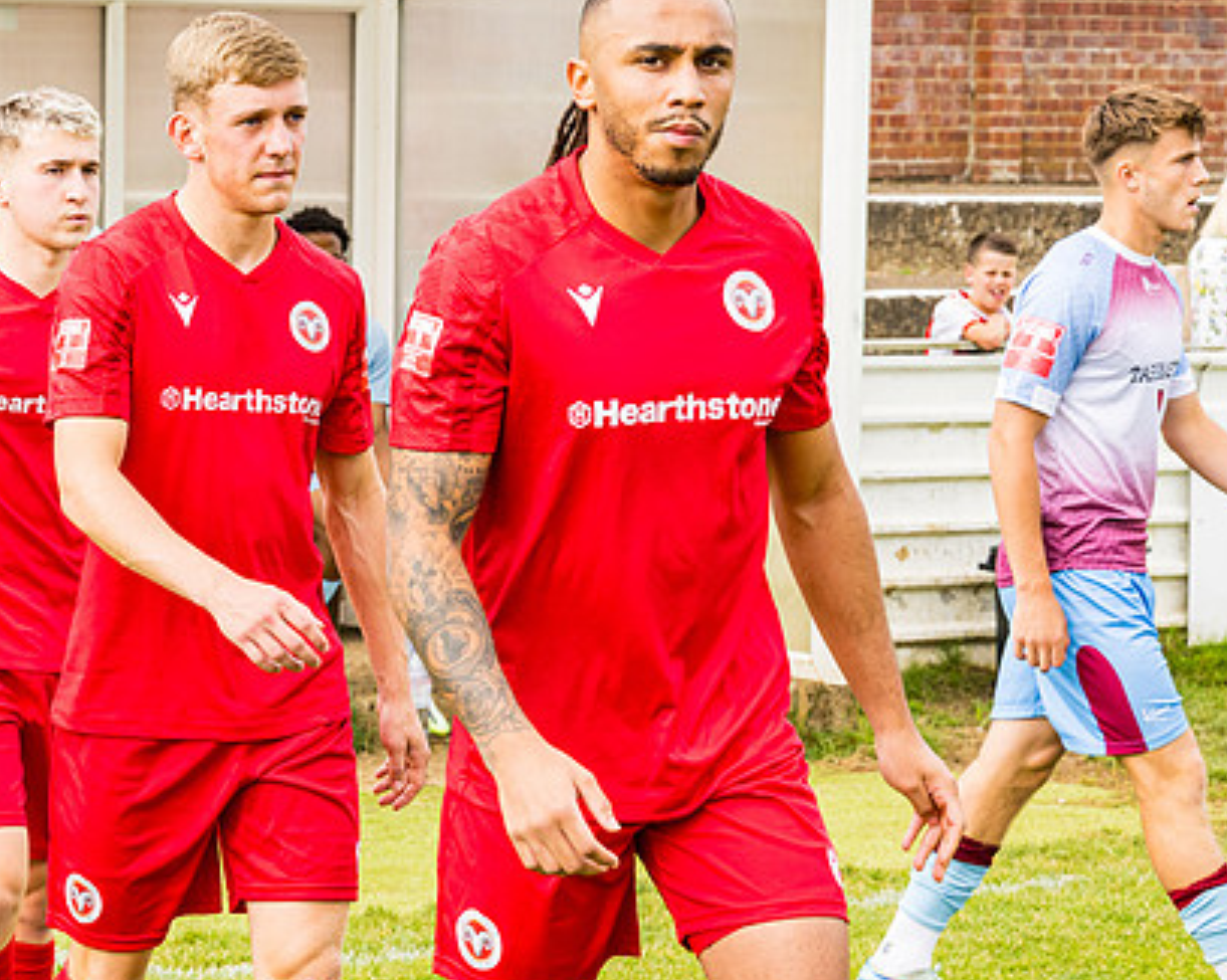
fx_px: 5625
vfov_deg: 10.0
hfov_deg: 12.4
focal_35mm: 155
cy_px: 383
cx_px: 458
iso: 400
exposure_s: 1/400
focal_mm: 85
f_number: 8
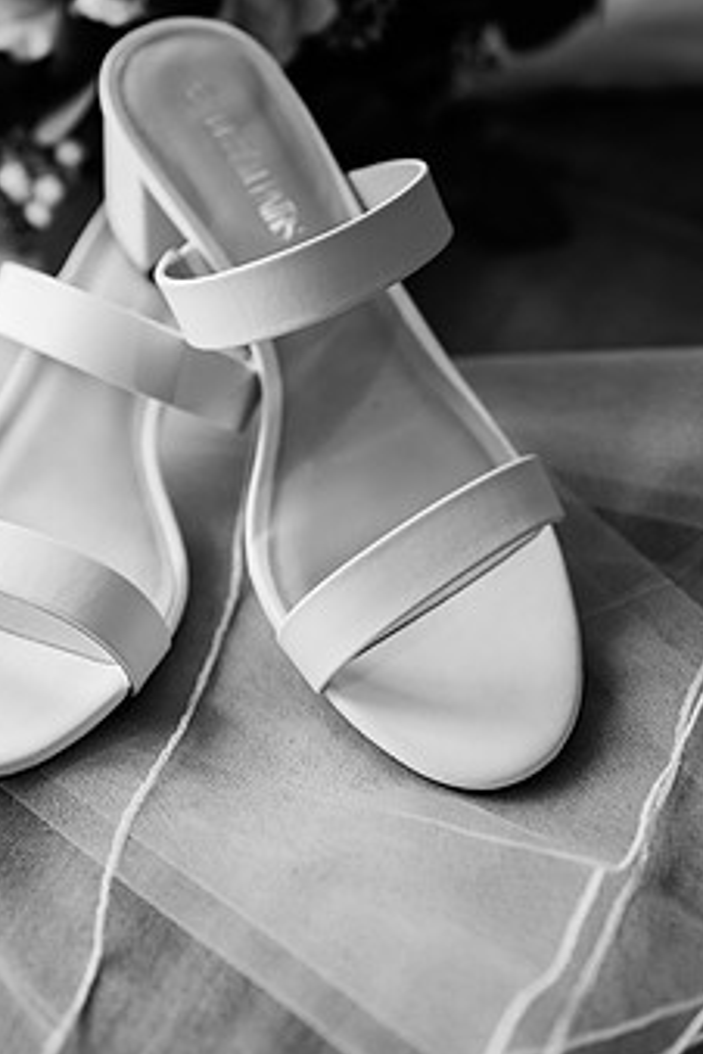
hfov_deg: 23.7
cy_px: 370
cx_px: 244
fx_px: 1669
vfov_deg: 34.8
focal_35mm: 57
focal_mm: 43
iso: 250
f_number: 2.8
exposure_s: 1/500
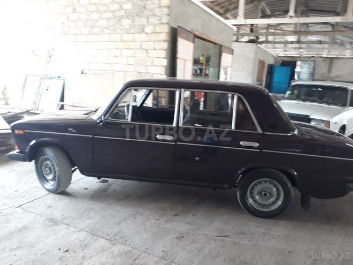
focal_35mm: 27
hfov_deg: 65.3
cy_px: 132
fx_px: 275
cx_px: 176
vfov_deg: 51.4
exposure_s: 1/20
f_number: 1.9
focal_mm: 3.6
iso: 200
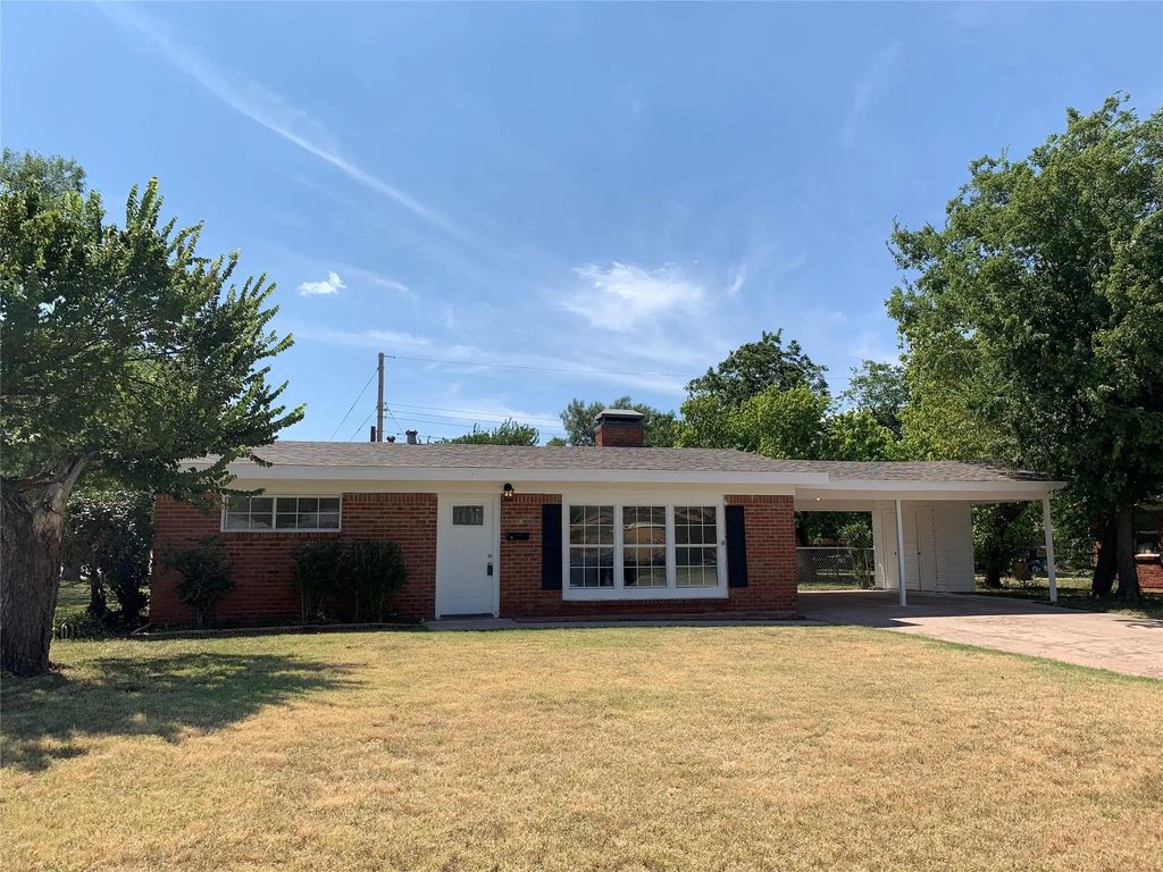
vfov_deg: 53.1
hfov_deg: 67.3
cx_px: 582
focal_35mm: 26
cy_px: 436
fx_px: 874
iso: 25
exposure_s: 1/2994
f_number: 1.8
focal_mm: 4.25
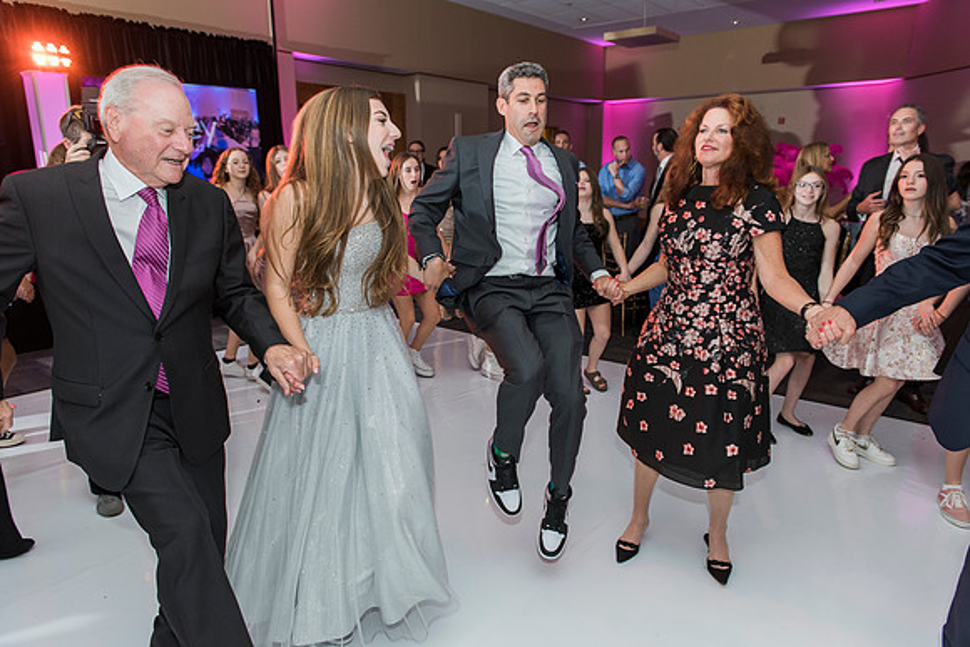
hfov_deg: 73.7
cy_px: 324
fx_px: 647
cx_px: 485
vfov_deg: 53.2
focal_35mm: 24
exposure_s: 1/100
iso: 1000
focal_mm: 24
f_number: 4
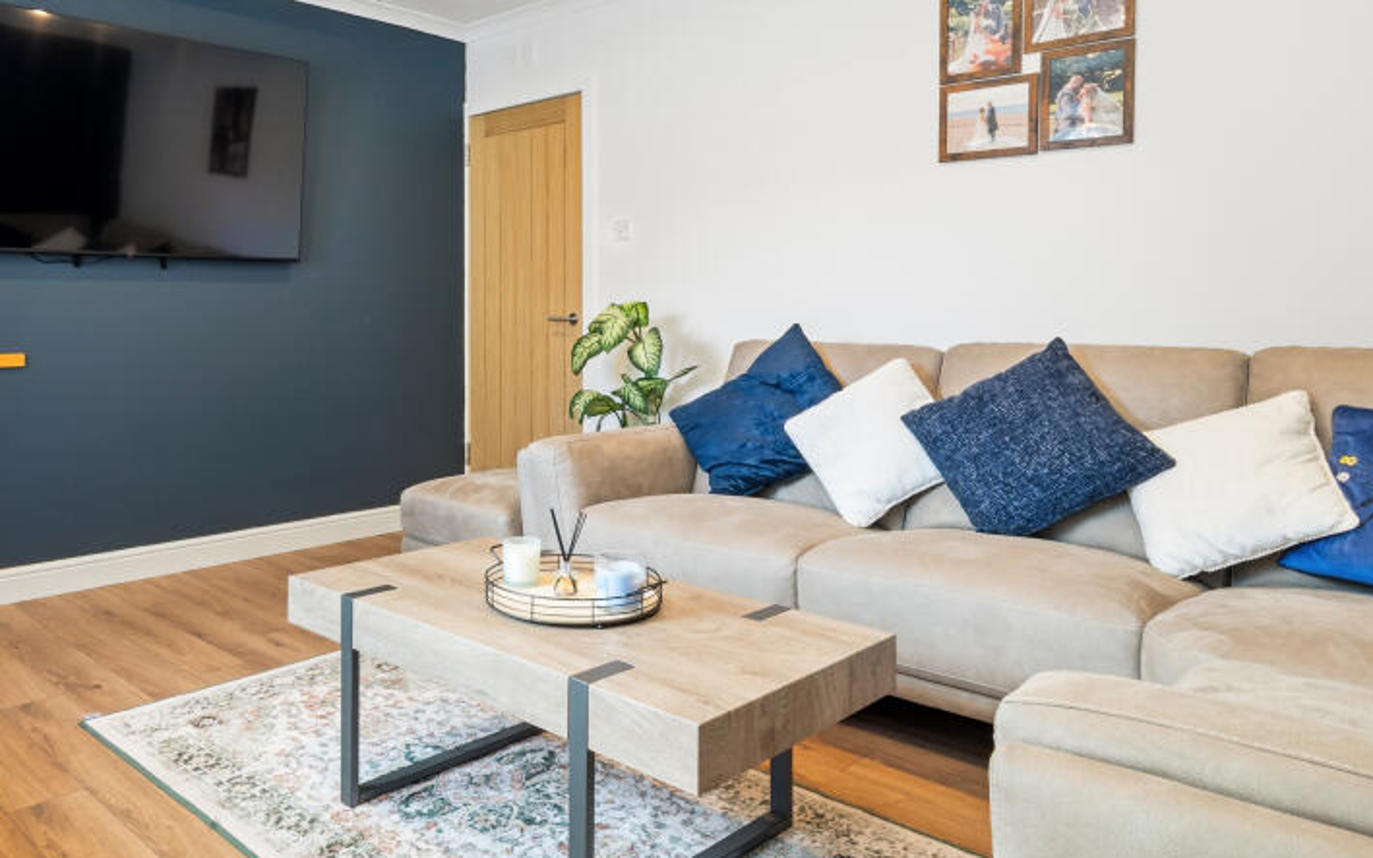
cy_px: 287
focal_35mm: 25
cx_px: 480
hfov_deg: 70.8
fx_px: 935
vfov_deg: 48.4
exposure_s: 1/2
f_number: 8
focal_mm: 11.5
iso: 320
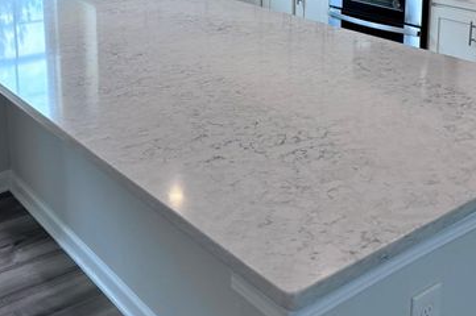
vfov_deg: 25.4
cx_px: 278
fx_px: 660
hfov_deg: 39.5
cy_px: -13
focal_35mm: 50
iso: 64
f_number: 1.6
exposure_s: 1/127
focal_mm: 5.96
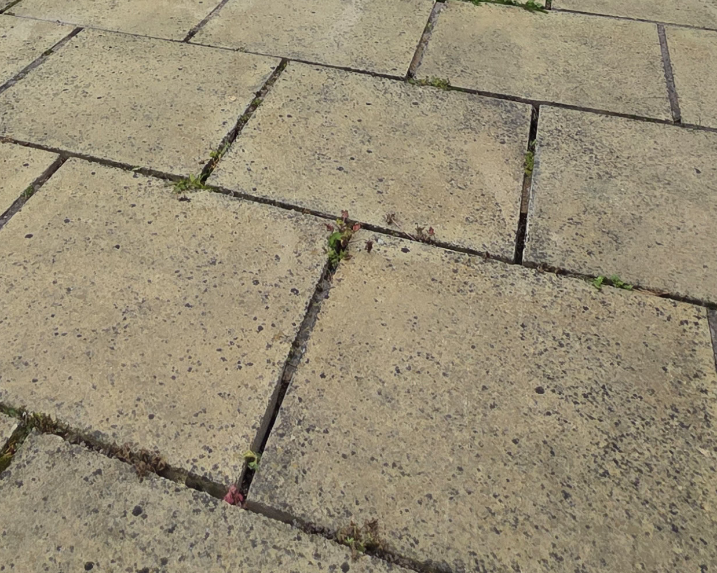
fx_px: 870
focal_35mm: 41
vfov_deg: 26.7
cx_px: 177
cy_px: -275
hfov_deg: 43.3
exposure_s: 1/397
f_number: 1.9
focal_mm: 2.2
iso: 40
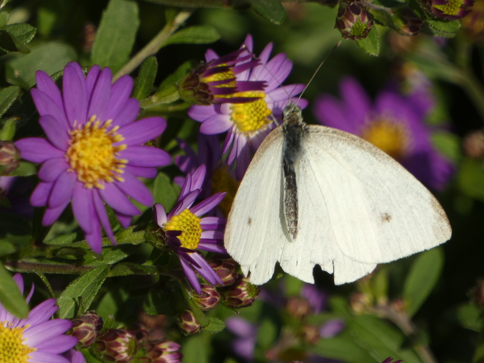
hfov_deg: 2.1
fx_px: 13243
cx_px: 242
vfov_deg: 1.6
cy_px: 182
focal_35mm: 947
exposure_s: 1/200
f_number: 5.6
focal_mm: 169.6
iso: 80
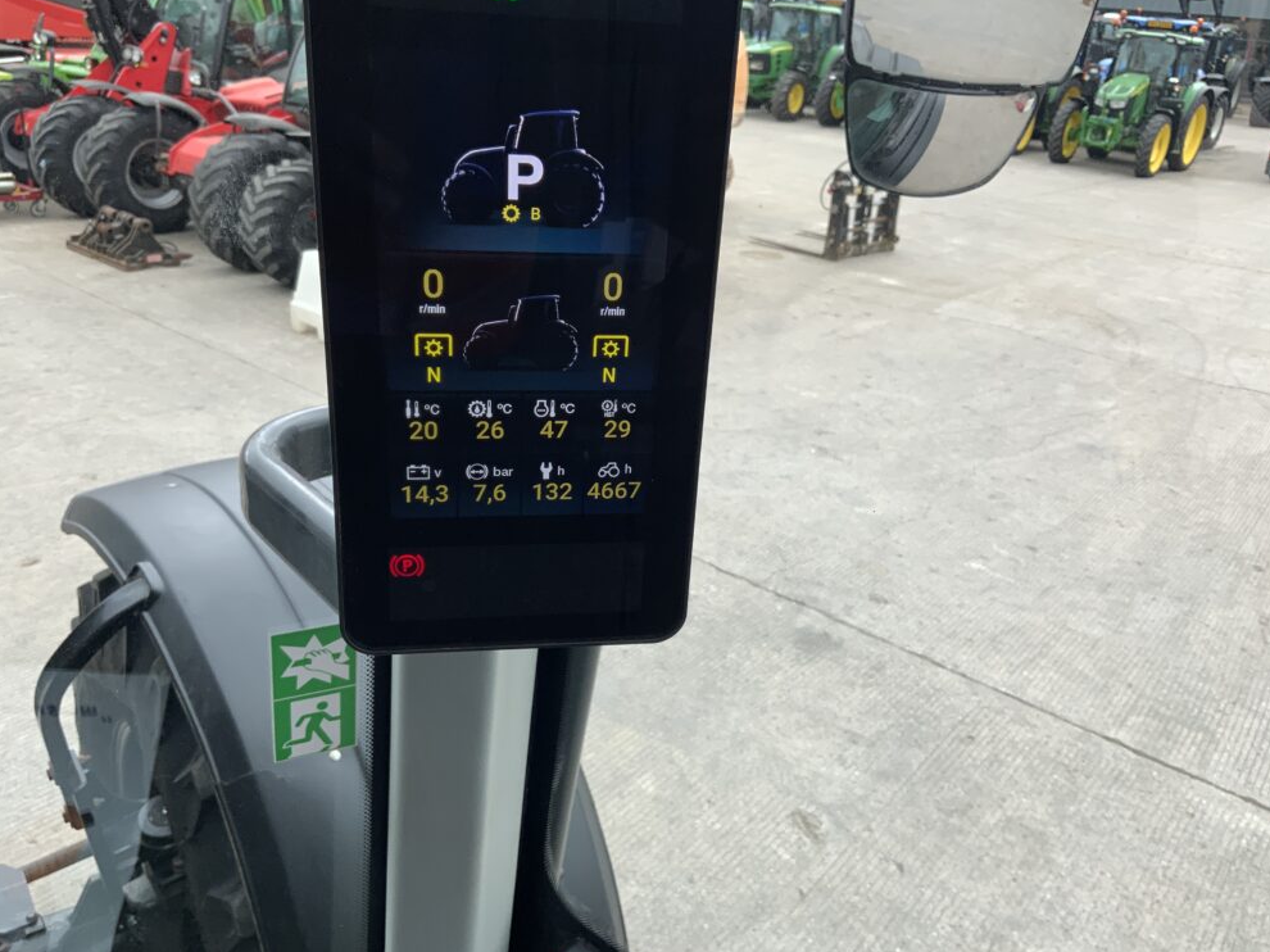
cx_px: 631
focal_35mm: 30
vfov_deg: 46.8
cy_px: 472
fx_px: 1100
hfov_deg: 60.0
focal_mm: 3
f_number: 1.8
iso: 16
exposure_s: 1/303
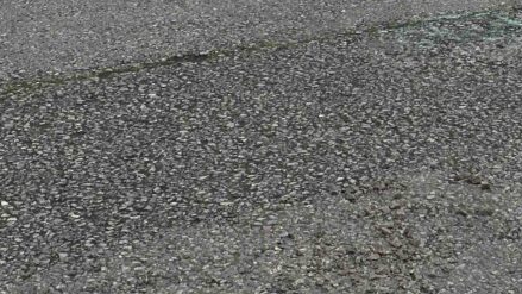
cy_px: -276
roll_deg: -0.4
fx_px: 1689
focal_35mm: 122
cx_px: 430
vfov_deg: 9.4
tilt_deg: -5.9
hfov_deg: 17.4
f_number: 1.78
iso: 64
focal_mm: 6.86
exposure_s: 1/2203
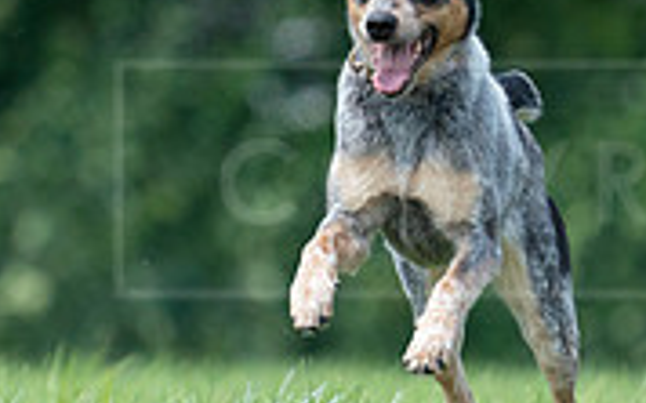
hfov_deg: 1.1
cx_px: 461
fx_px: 35048
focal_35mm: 1992
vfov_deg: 0.7
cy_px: 241
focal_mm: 600
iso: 2500
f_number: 6.3
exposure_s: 1/4000
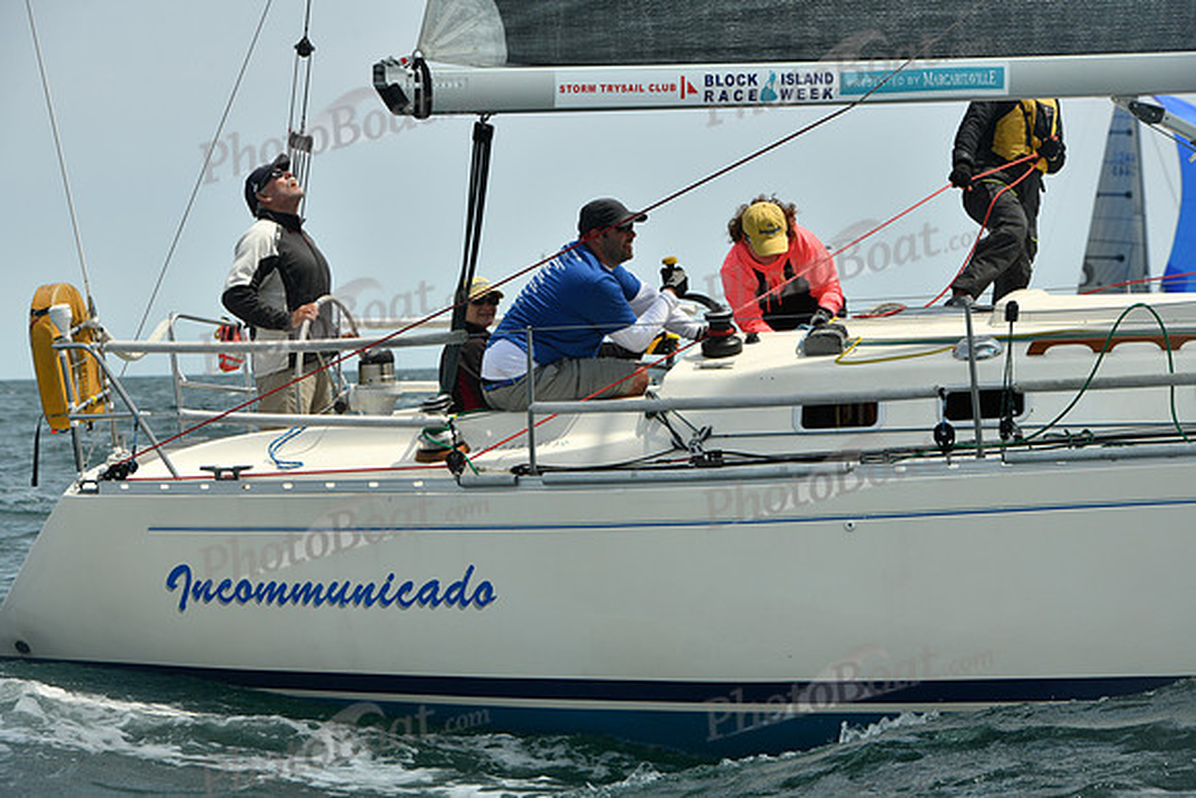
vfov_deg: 10.2
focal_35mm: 135
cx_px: 598
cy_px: 399
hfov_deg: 15.2
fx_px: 4486
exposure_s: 1/1250
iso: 320
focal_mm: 135
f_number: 9
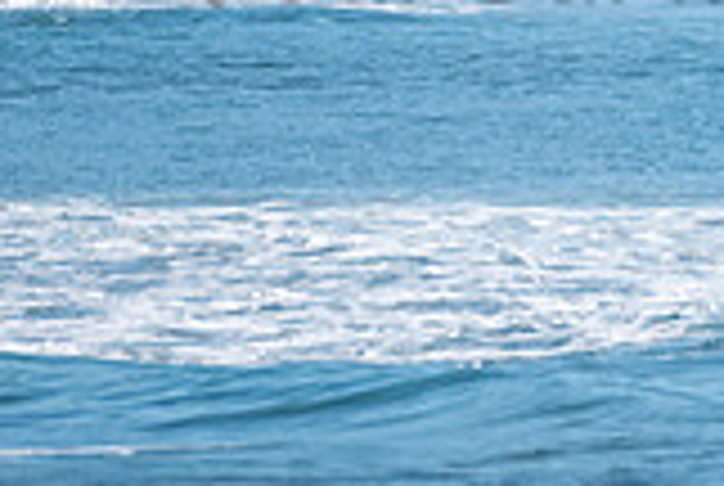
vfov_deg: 0.6
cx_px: 681
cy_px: -121
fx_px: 43399
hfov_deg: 1.0
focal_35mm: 2154
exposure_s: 1/1000
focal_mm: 500
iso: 72
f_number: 5.6
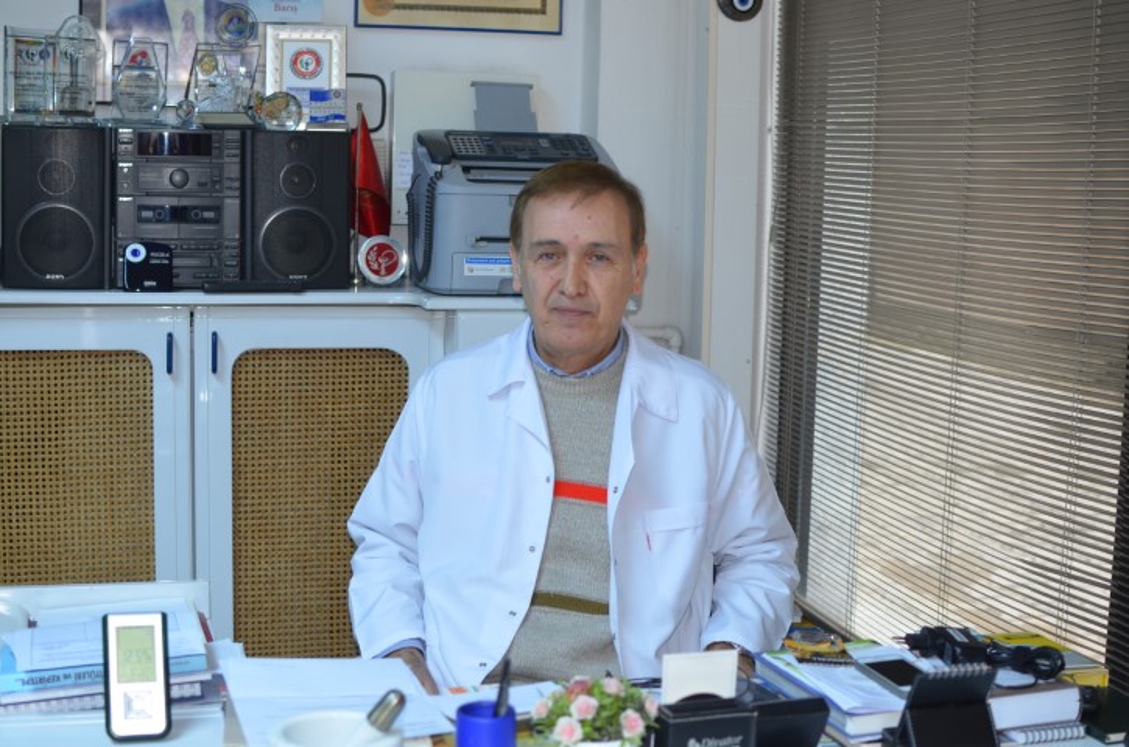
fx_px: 1643
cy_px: 374
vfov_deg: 25.6
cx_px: 564
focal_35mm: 52
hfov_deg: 37.9
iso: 450
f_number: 2.8
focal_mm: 35
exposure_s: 1/60
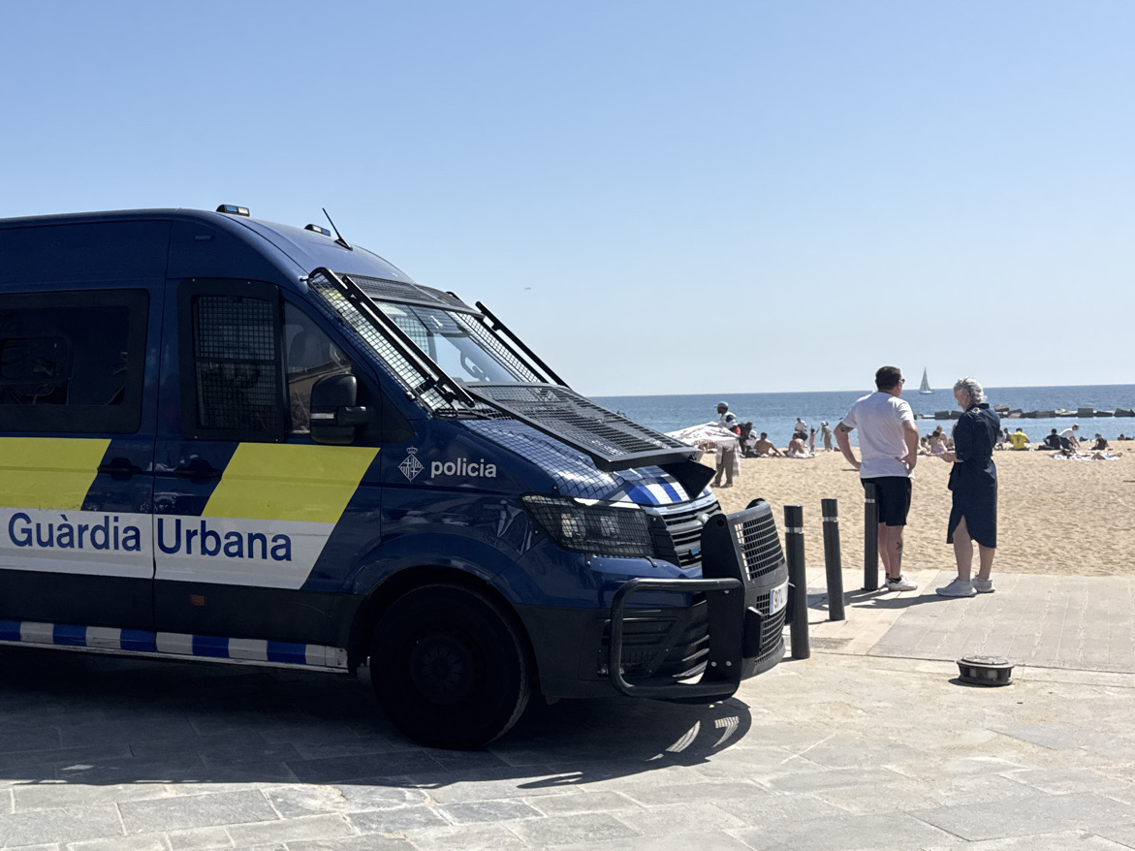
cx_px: 347
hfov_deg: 44.9
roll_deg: +0.9
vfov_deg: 35.0
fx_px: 1344
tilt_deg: +3.3
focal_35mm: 41
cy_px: 355
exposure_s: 1/7092
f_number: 1.78
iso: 80
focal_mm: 6.76
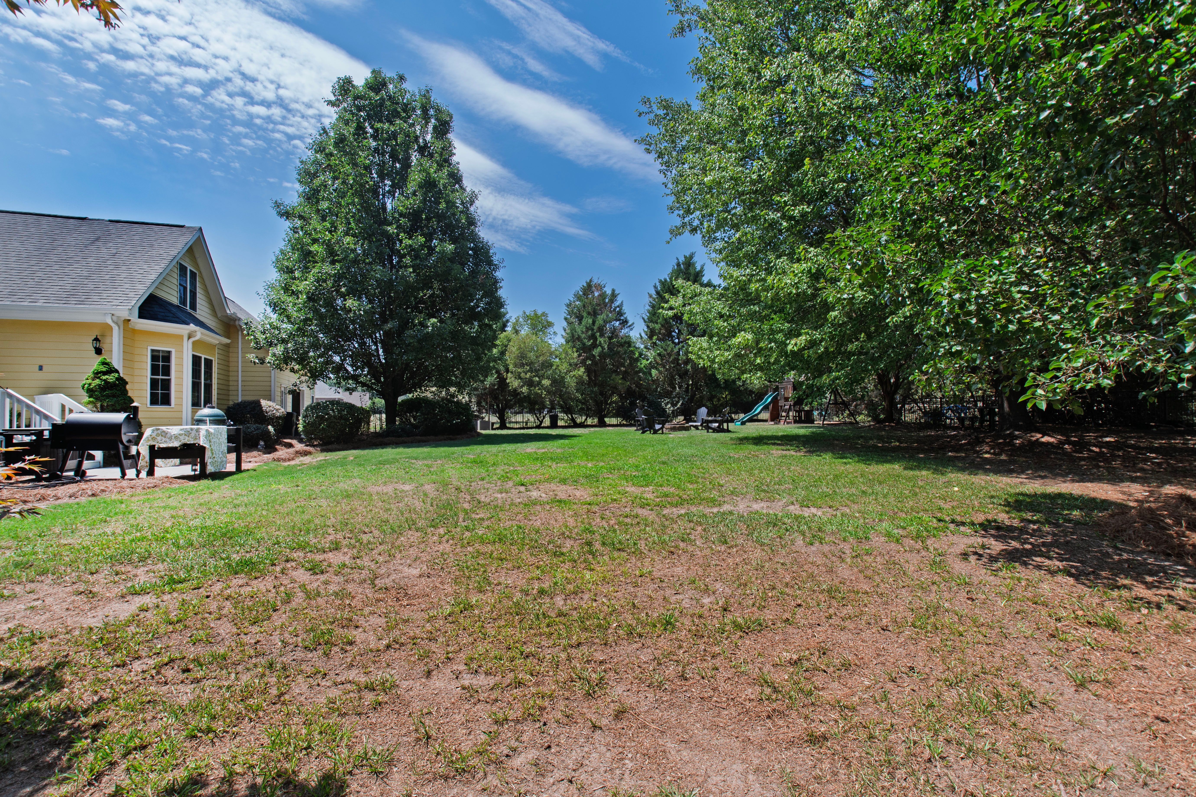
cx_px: 598
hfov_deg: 100.4
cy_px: 398
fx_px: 498
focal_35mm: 15
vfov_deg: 77.3
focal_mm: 10
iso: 100
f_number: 8
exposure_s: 1/200
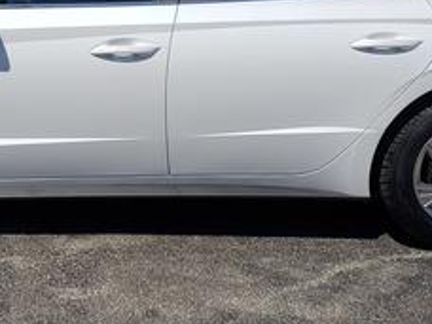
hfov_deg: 26.5
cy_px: 68
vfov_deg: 20.0
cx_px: 136
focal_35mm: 73
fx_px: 911
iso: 50
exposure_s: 1/3144
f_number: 2.4
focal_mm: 4.3
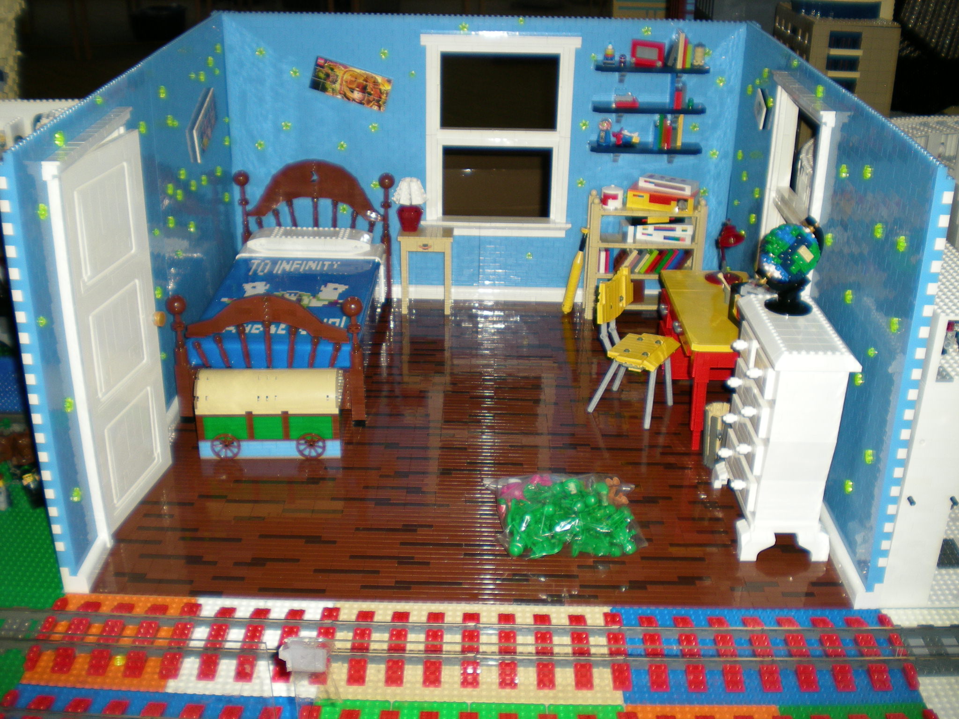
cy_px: 360
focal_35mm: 38
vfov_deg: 37.7
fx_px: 1053
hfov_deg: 49.0
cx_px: 480
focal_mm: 6.3
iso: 61
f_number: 3.1
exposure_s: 1/60
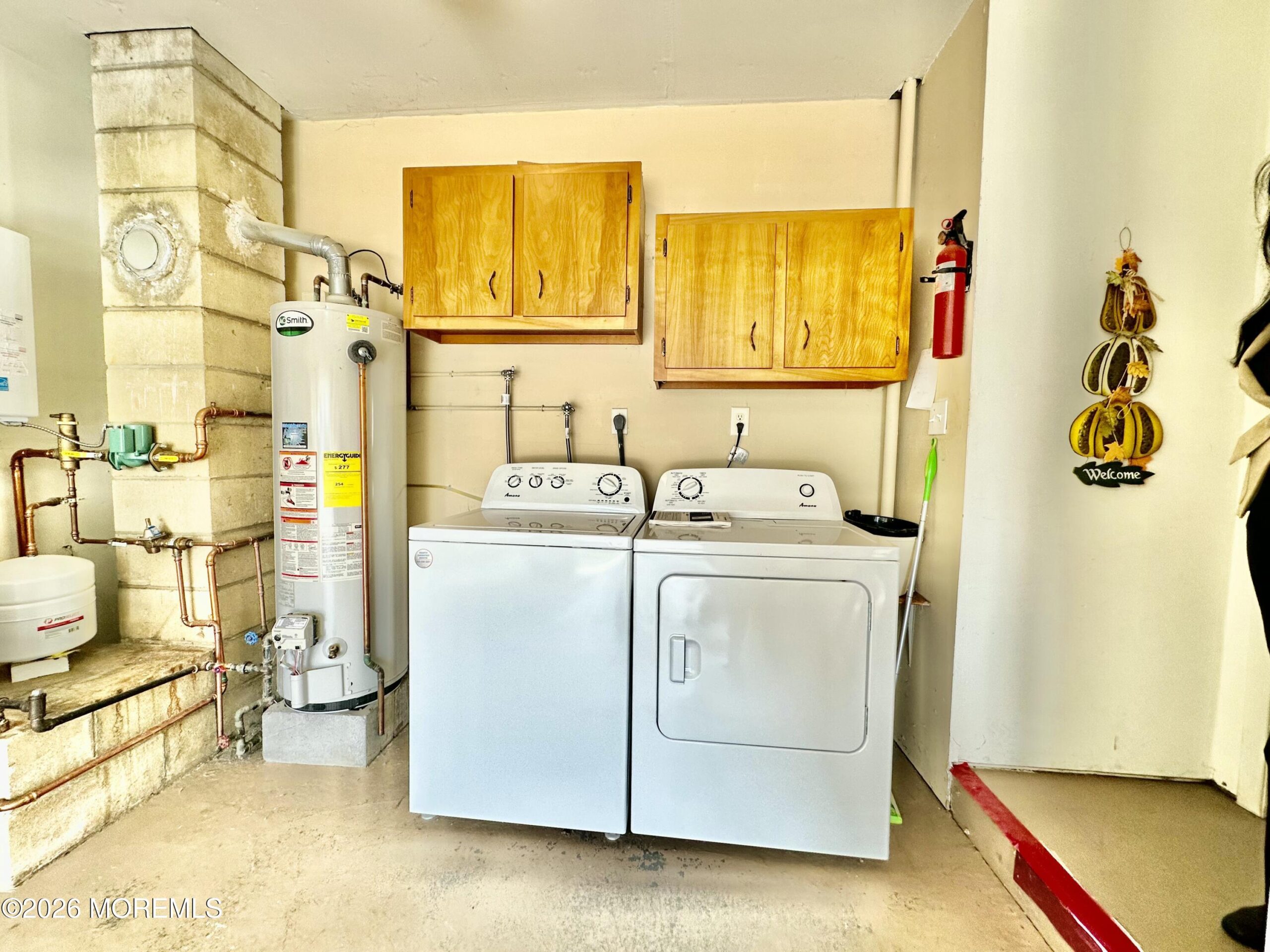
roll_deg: -0.3
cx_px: 635
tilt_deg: -3.0
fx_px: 514
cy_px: 476
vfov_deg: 85.7
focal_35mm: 14
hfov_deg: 102.1
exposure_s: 1/120
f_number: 2.2
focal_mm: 2.22
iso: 64
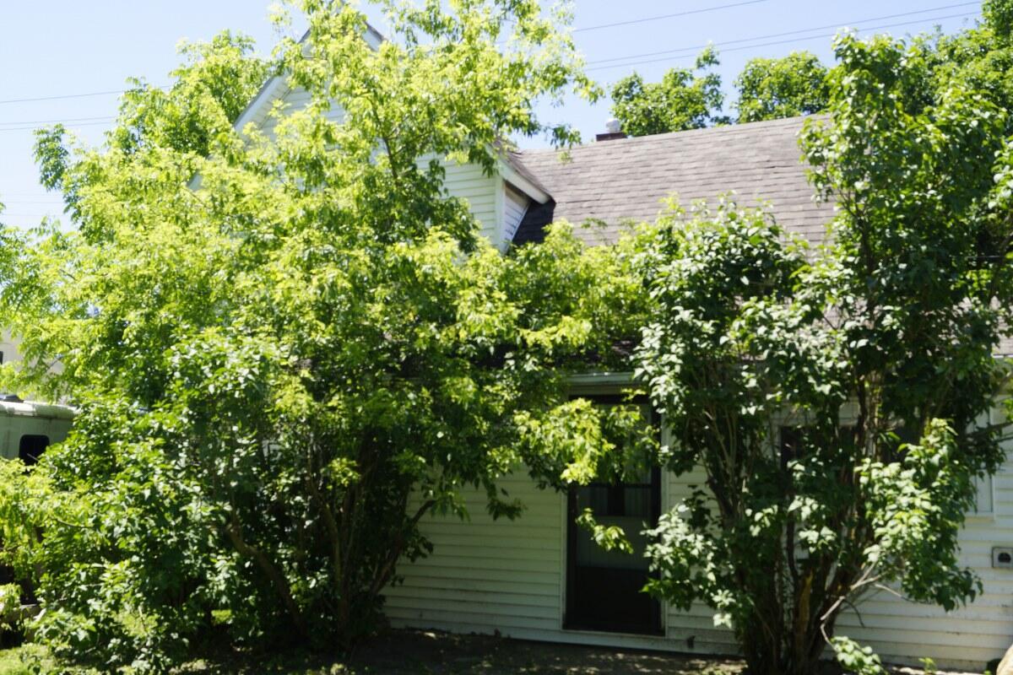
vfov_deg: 40.0
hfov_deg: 57.2
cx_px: 506
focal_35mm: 33
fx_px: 929
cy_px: 338
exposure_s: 1/80
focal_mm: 22
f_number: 10
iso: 100
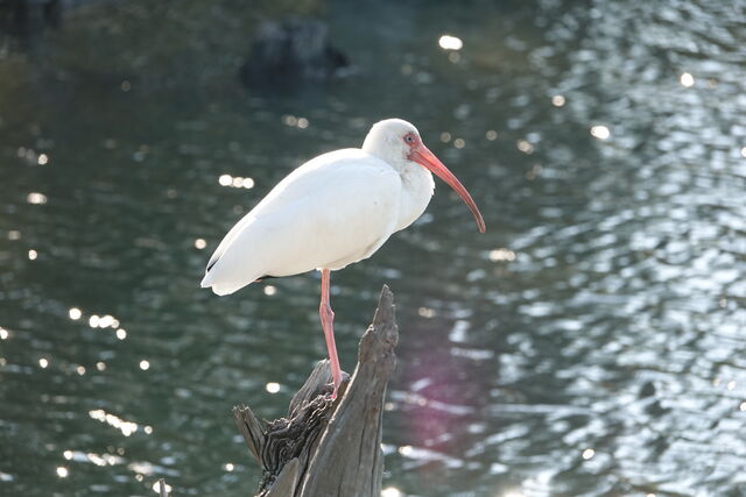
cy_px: 248
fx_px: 6425
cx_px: 373
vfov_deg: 4.4
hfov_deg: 6.6
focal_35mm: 310
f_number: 4
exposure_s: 1/250
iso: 250
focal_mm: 113.69
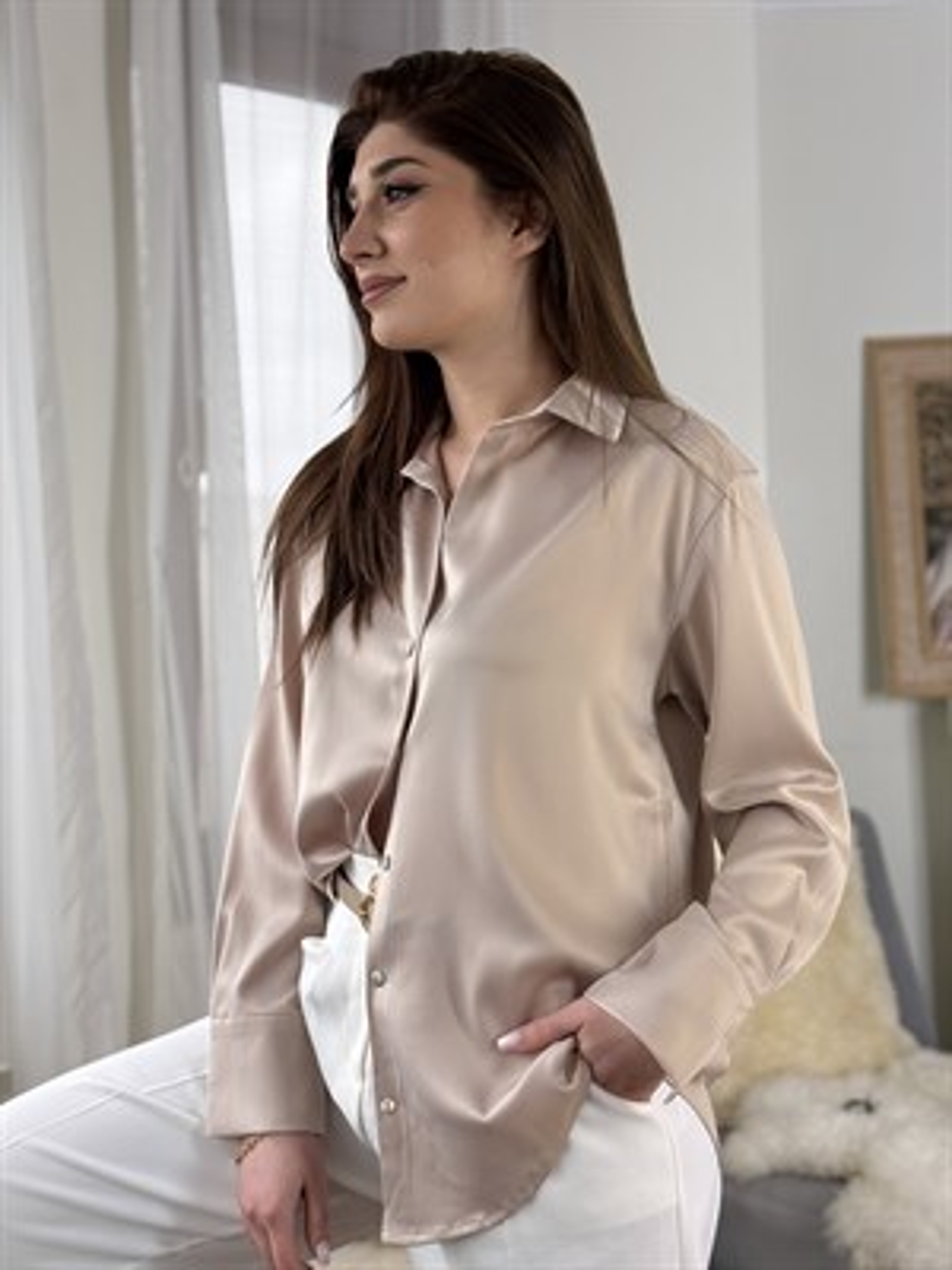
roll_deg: +2.2
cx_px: 476
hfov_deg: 30.3
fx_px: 1760
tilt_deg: -1.2
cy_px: 635
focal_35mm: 48
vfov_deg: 39.7
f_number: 1.78
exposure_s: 1/356
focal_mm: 6.76
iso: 80
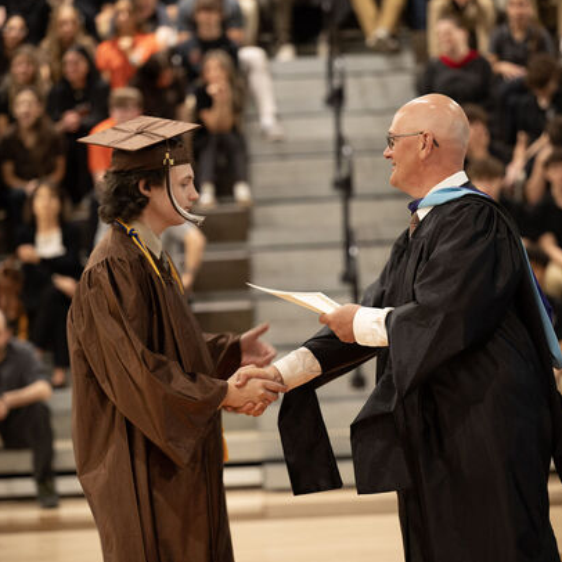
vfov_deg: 10.9
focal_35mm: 161
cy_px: 280
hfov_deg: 10.9
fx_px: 2957
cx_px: 300
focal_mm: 125
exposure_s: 1/100
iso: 1600
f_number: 2.8
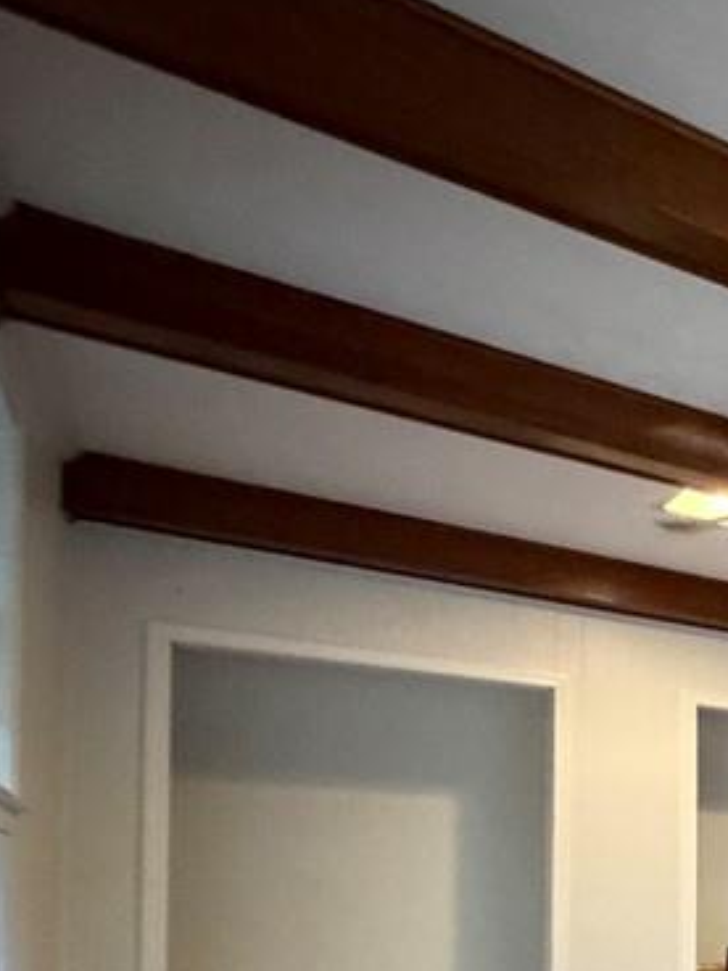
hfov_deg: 24.3
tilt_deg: +2.7
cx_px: 1203
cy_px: 900
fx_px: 1094
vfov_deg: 43.2
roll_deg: +0.3
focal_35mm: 39
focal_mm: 2.22
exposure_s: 1/40
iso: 1000
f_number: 2.2
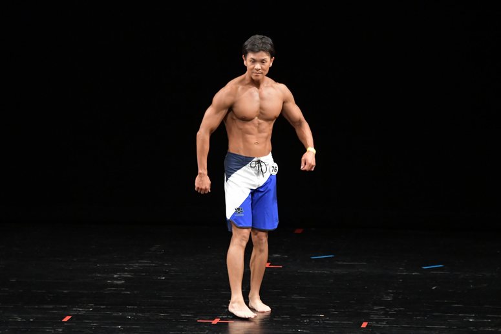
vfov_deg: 4.8
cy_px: 167
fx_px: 3964
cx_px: 250
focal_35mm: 285
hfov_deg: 7.2
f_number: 5.6
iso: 3200
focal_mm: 190
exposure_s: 1/400
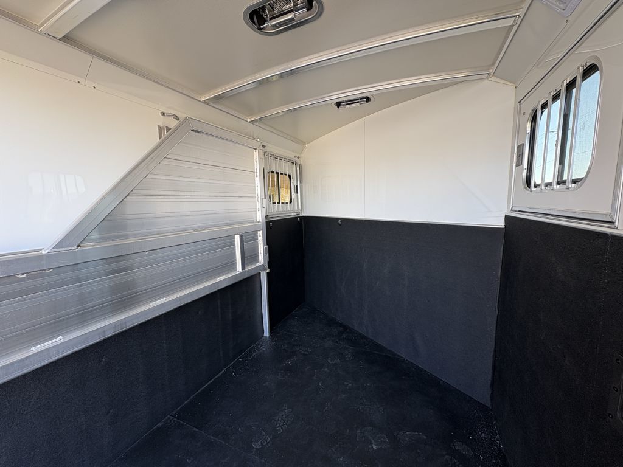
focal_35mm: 14
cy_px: 234
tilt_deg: -5.8
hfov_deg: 102.1
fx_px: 252
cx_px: 312
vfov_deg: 85.7
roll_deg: +2.5
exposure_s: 1/99
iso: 40
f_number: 2.2
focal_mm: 2.22
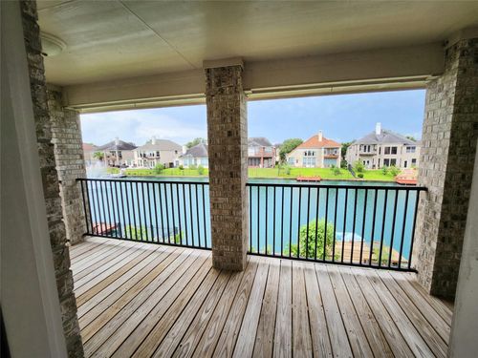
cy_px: 179
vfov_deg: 89.9
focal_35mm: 13
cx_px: 239
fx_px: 180
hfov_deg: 106.2
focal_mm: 1.7
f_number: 2.2
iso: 32
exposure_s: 1/196
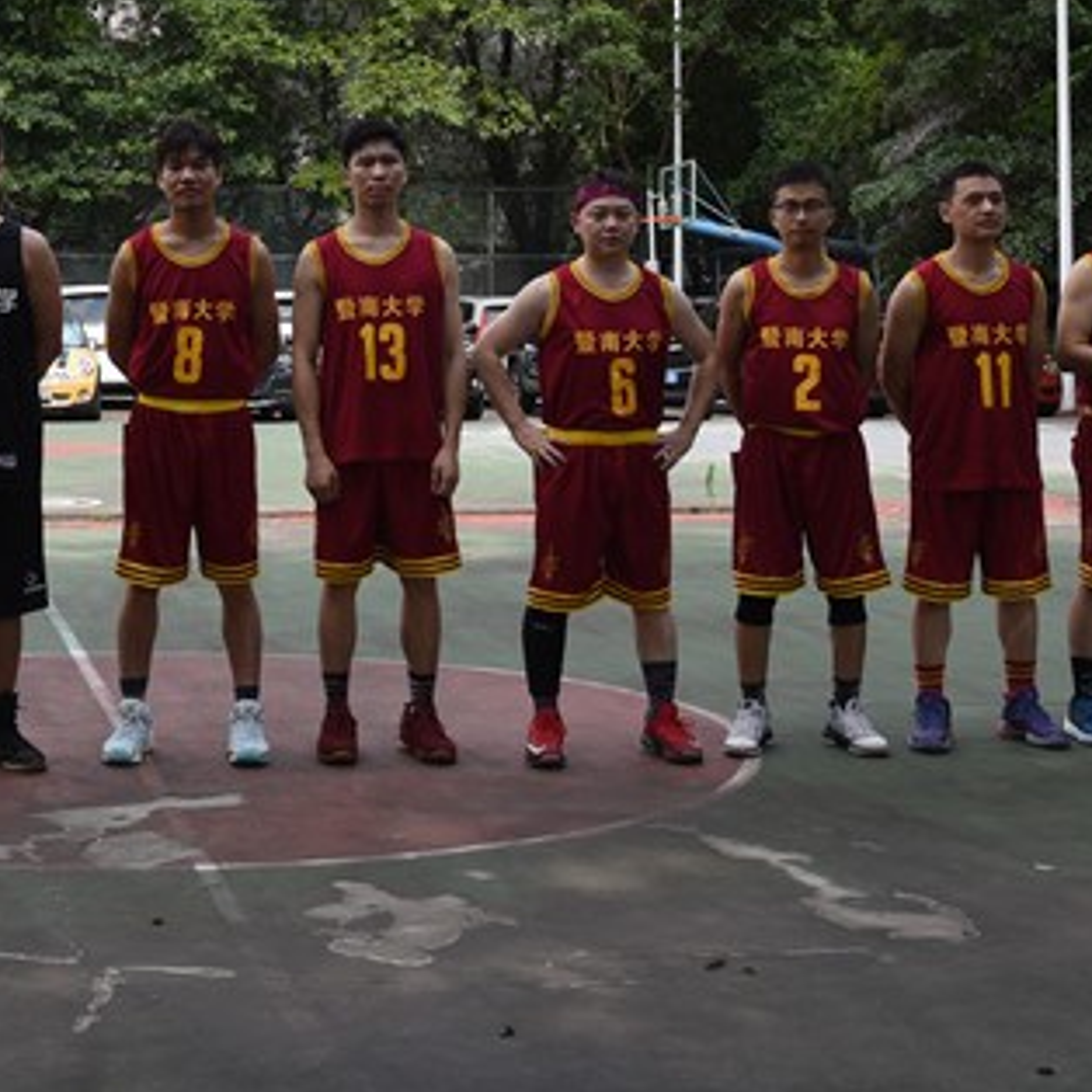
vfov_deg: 23.1
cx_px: 243
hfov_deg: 23.4
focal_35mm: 73
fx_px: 2605
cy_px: 118
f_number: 9
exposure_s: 1/320
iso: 400
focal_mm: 30
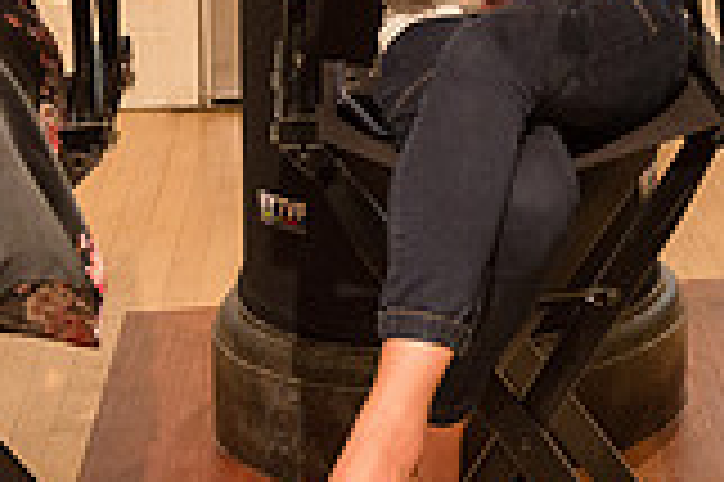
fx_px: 2612
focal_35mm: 130
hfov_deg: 14.5
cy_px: -200
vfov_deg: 10.2
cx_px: 1151
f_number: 4
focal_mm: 36
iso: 2500
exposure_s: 1/320
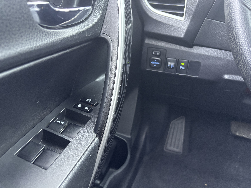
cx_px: 126
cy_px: 94
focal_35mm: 26
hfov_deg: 67.3
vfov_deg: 53.1
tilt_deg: -26.7
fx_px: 189
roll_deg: -2.2
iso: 500
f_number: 1.6
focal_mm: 5.96
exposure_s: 1/33
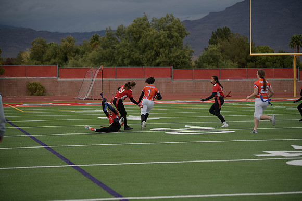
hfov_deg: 18.3
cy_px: 100
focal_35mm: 112
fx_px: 940
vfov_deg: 12.2
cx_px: 151
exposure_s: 1/200
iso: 90
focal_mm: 112
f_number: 2.8
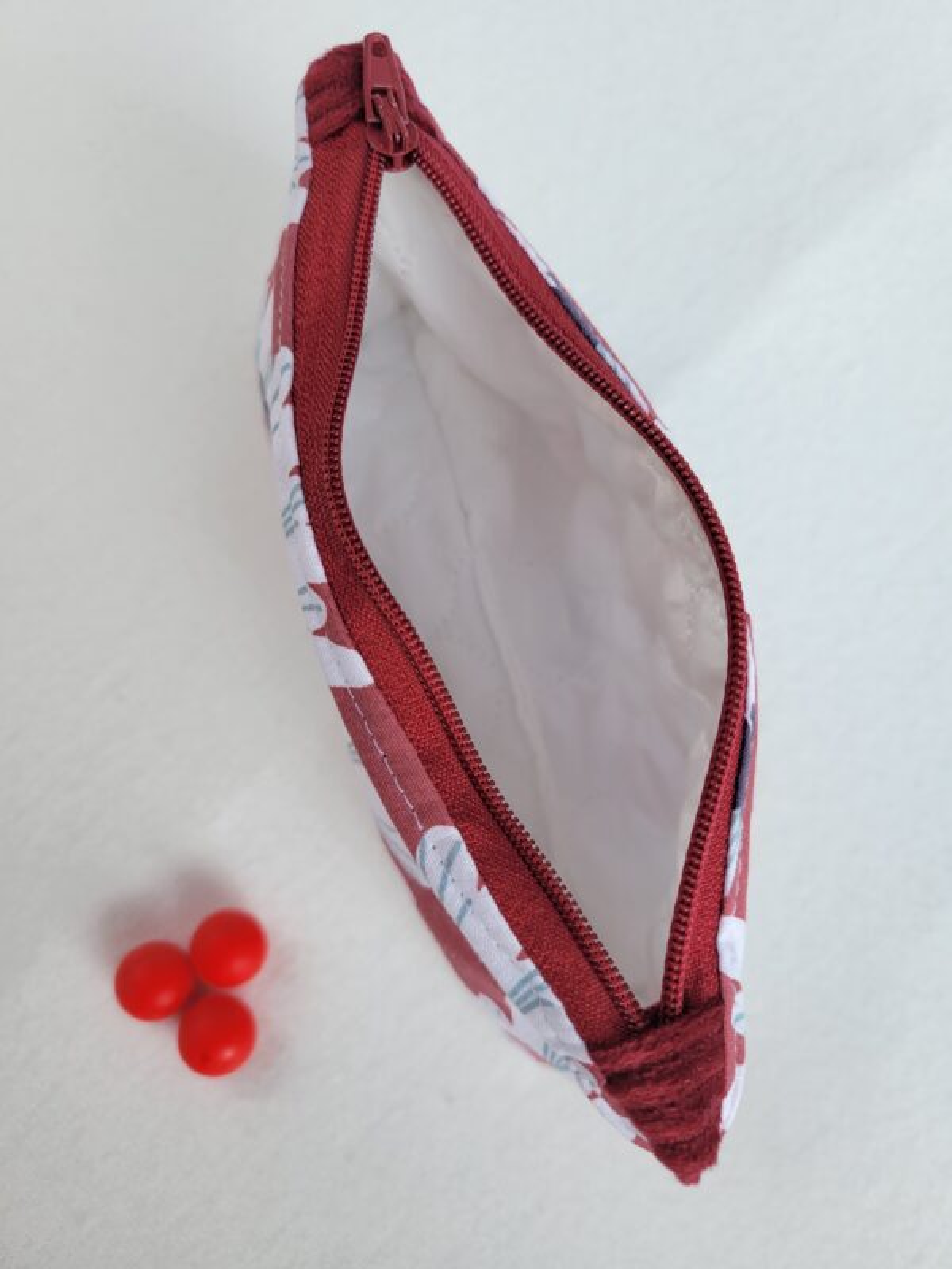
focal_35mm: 26
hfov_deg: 53.1
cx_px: 476
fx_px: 953
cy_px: 634
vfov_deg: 67.3
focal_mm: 5.4
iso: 40
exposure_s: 1/153
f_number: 1.8
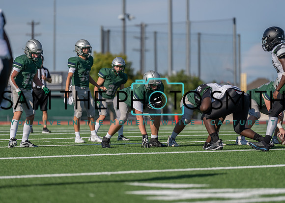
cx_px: 137
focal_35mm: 226
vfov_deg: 6.4
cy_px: 106
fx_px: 1831
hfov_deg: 8.9
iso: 100
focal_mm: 200
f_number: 2.8
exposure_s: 1/2500
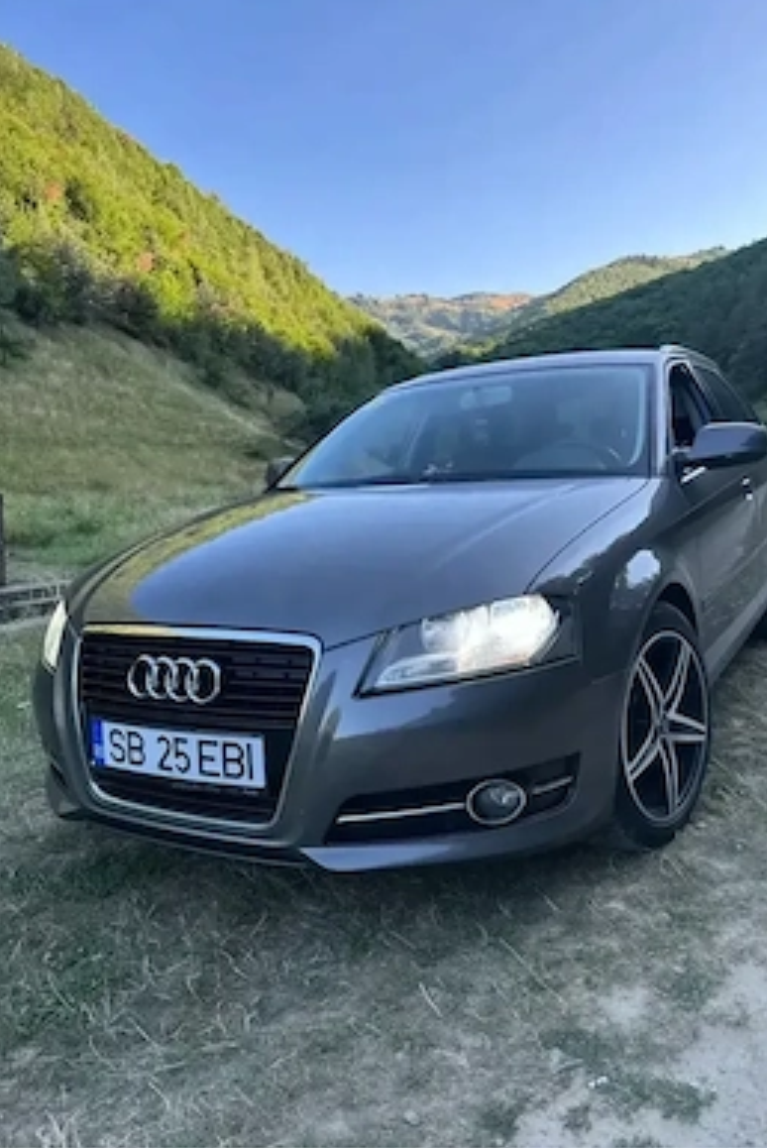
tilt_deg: -5.4
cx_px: 416
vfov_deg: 65.4
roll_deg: +0.7
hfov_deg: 46.4
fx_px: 893
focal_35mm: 28
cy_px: 556
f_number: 1.5
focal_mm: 5.7
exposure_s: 1/700
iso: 50
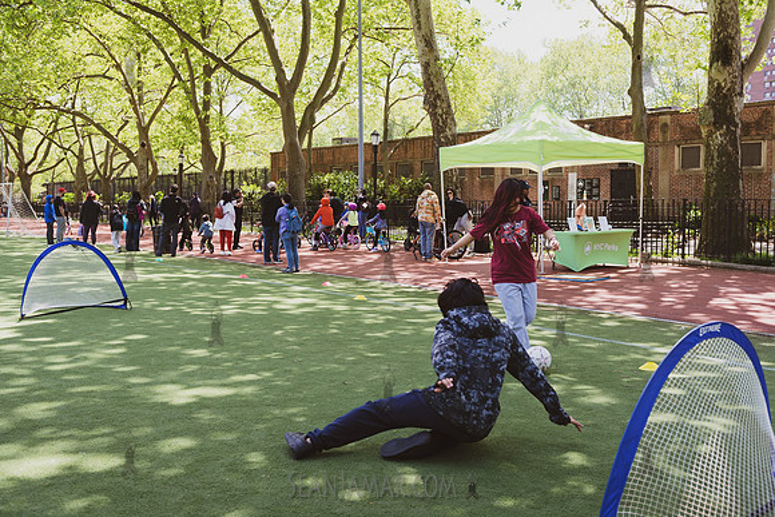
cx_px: 388
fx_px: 818
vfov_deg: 35.1
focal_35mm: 38
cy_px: 258
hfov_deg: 50.7
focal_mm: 38
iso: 200
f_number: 3.5
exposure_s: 1/400
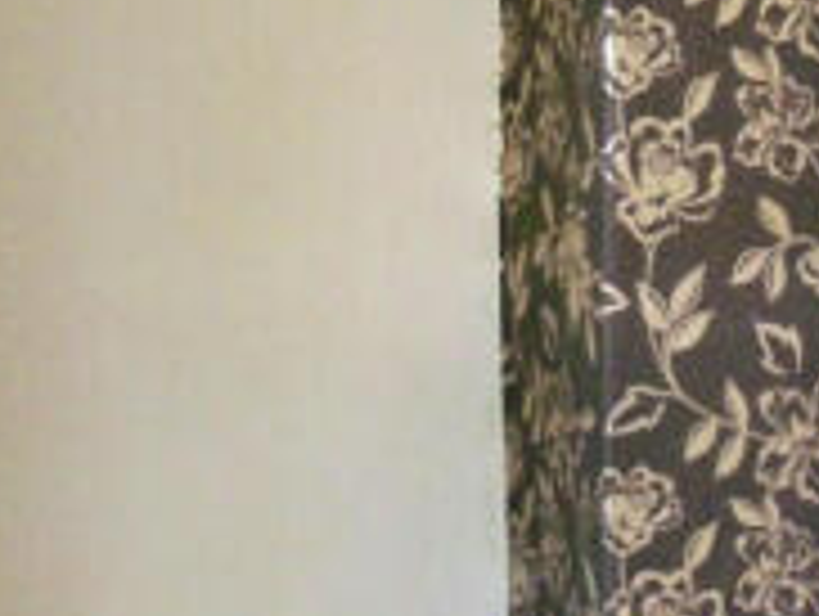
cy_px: 155
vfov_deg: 13.2
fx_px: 2653
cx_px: 1294
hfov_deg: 15.8
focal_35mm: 112
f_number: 3
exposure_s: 1/30
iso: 400
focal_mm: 6.3
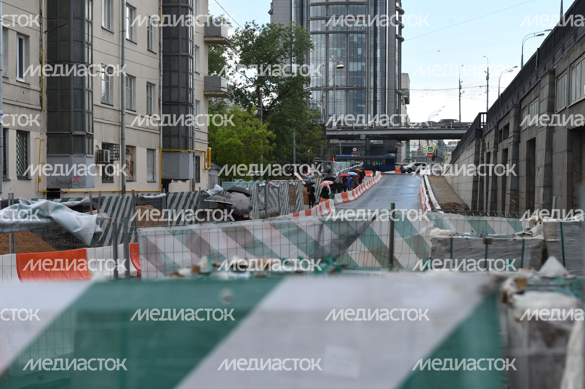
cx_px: 292
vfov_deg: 19.4
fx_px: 1137
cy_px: 194
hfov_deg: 28.9
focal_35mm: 70
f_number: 5.6
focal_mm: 70
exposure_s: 1/1600
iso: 640
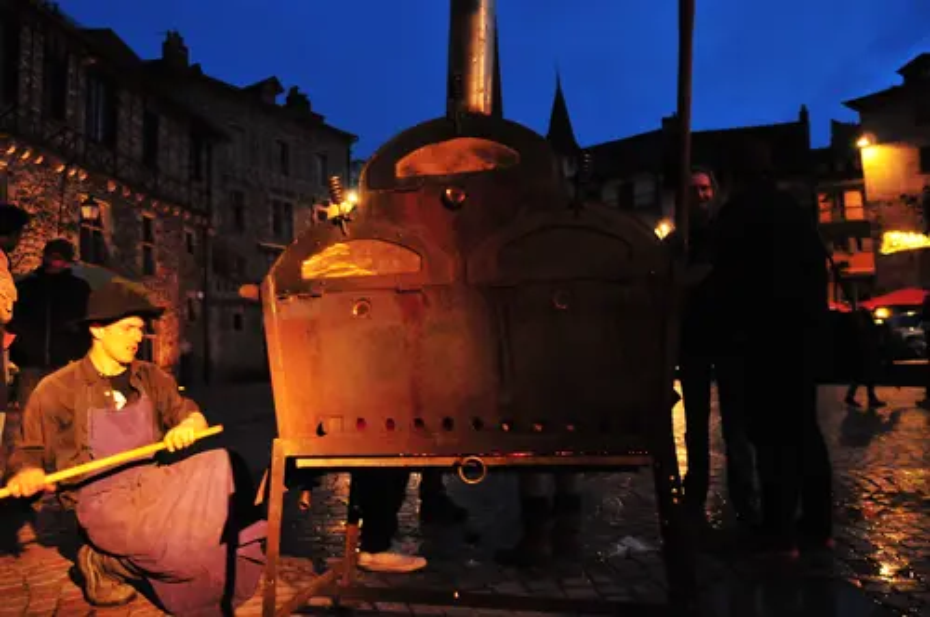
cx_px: 465
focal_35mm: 26
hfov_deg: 70.5
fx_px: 658
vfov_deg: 50.3
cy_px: 308
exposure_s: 1/80
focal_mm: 17
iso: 2500
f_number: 2.8
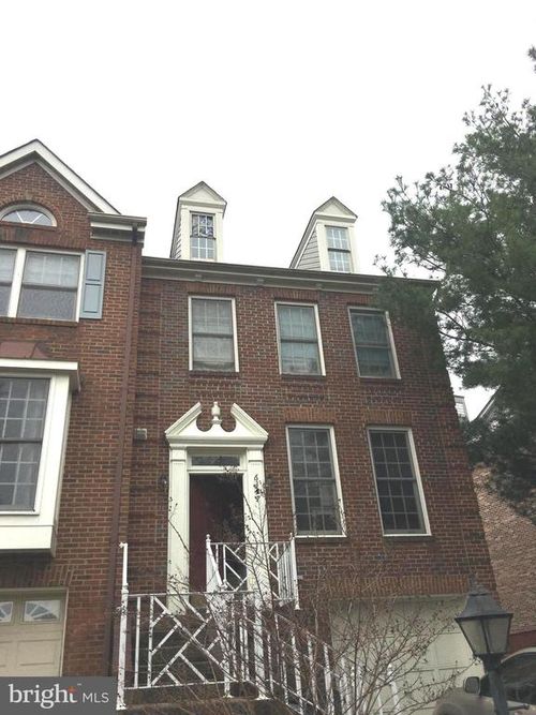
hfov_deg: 48.2
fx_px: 599
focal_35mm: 29
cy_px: 358
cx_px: 268
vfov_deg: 61.7
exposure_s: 1/557
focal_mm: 4.15
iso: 25
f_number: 2.2
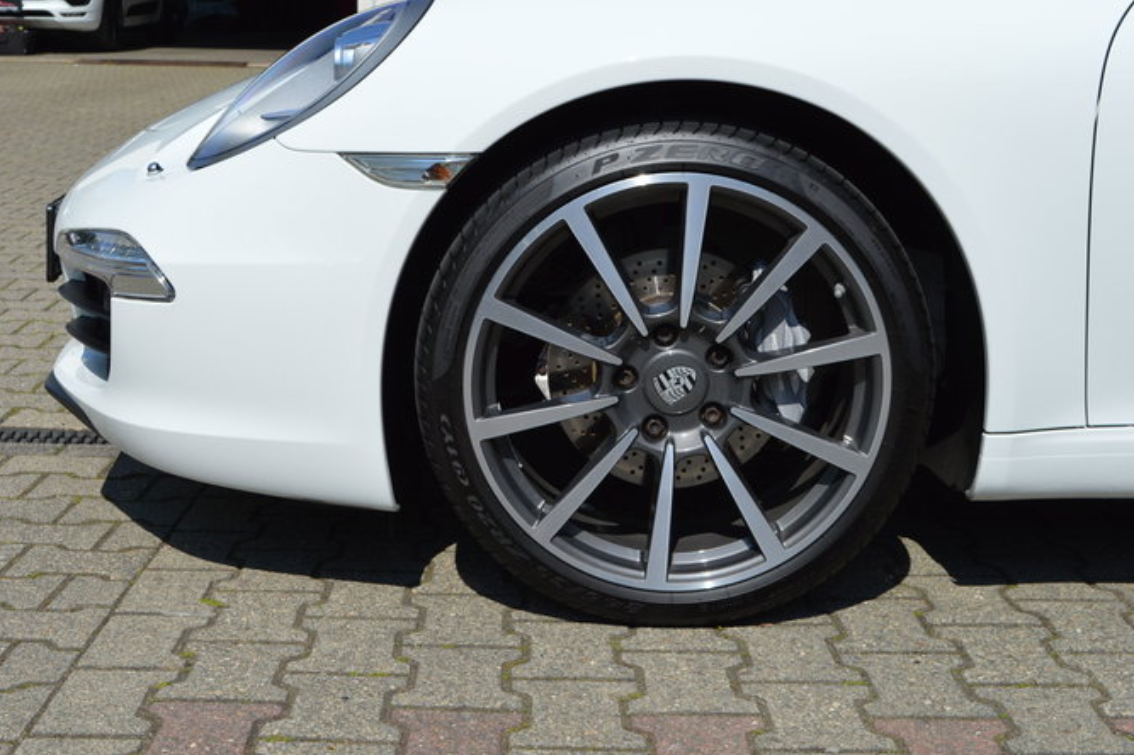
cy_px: 353
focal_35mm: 54
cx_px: 500
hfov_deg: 37.1
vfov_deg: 25.2
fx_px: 1687
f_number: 9
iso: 100
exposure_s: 1/320
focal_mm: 31
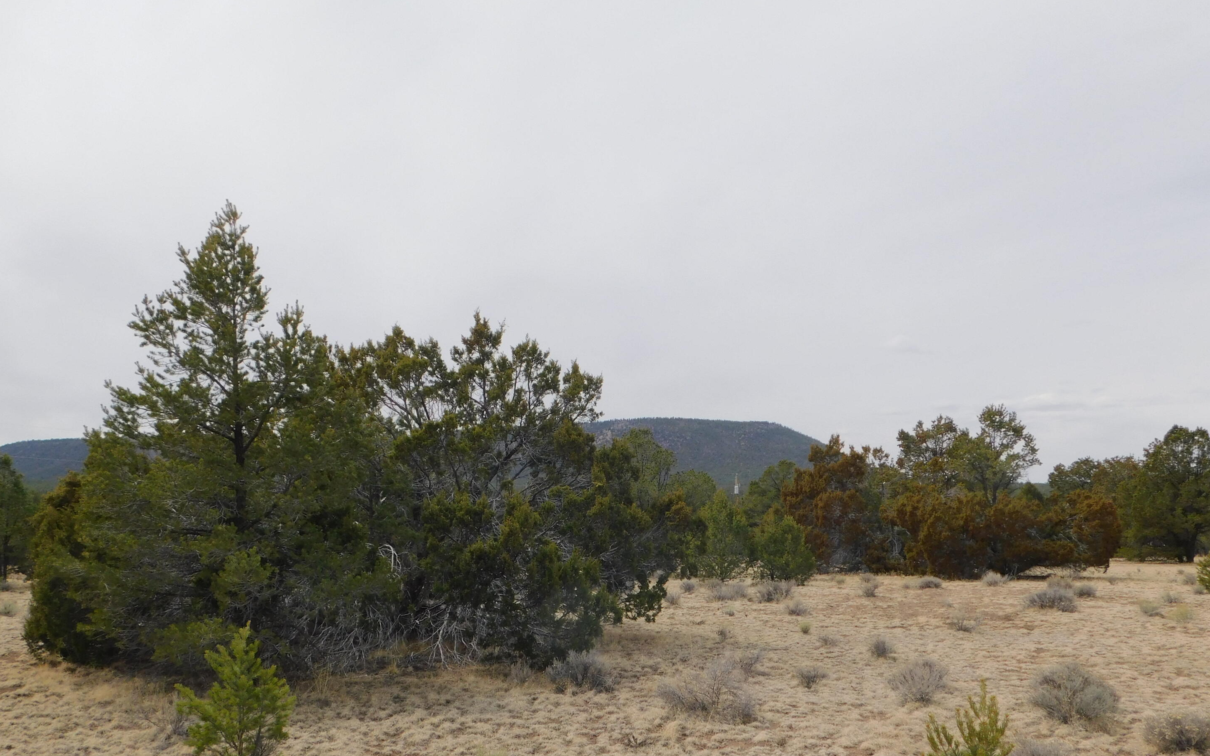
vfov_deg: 38.1
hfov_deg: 58.1
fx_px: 1088
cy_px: 462
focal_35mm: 33
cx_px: 586
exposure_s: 1/500
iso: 125
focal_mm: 5.3
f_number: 6.4
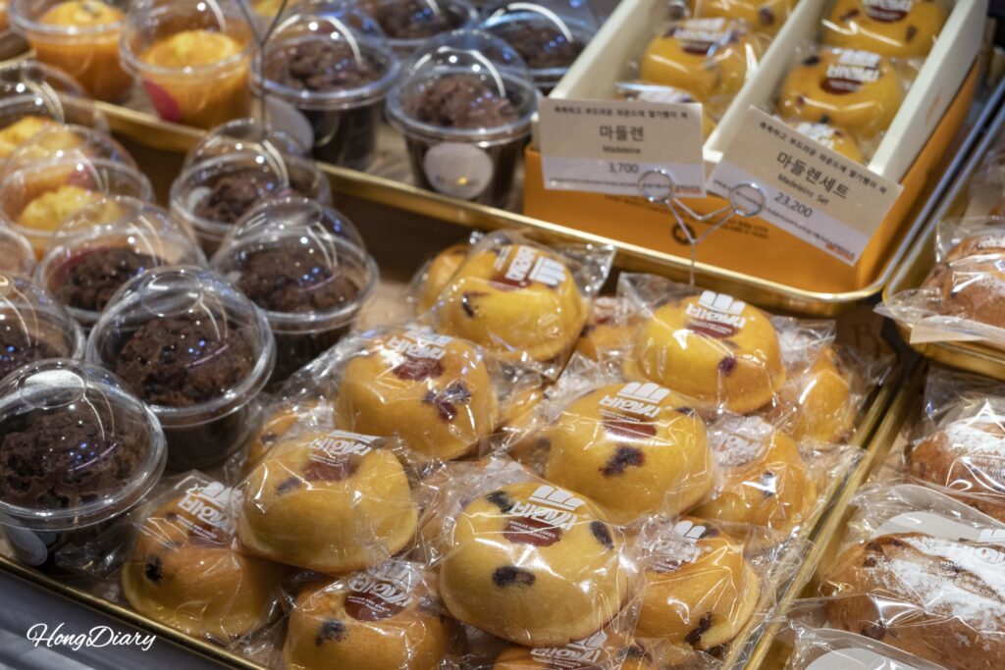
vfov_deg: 22.6
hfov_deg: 33.4
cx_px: 502
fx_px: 1675
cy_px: 335
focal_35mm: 60
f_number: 5.6
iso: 1600
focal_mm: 60
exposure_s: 1/160
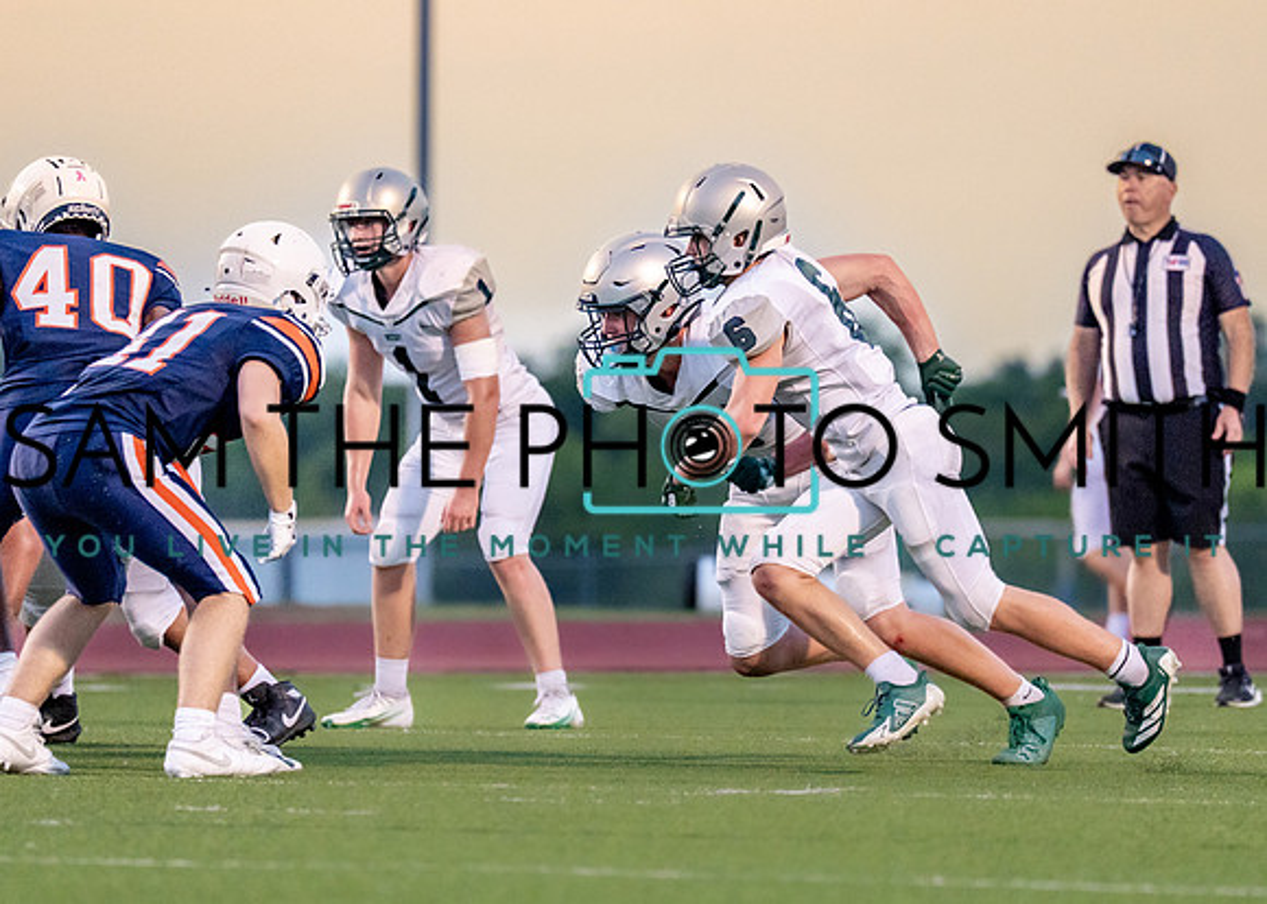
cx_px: 739
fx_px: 13264
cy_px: 446
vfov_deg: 3.9
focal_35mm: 369
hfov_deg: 5.5
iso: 1600
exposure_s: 1/1000
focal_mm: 200
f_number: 2.8
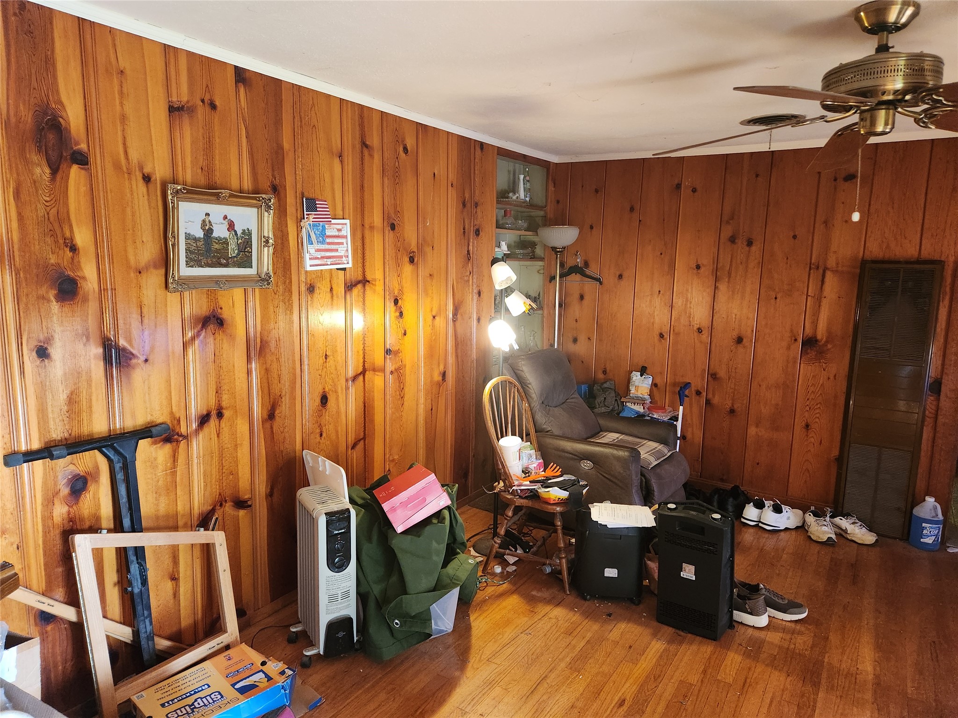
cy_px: 359
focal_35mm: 23
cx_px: 479
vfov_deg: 58.9
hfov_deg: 73.9
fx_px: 637
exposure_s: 1/120
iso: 800
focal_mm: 5.4
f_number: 1.8
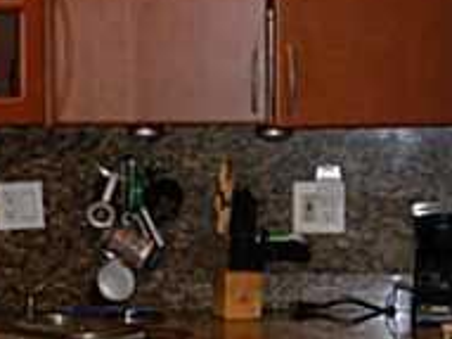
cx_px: 232
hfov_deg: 12.4
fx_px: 2075
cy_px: 296
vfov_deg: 9.3
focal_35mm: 159
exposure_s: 1/49.3
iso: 173
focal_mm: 6.3
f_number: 2.9
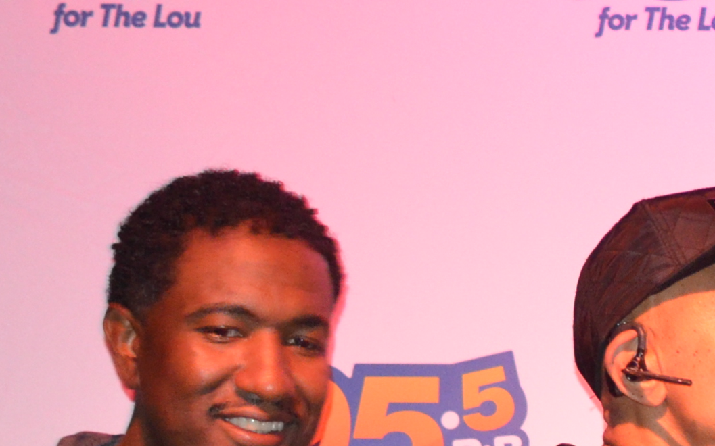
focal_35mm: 187
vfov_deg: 6.9
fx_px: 3639
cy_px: 778
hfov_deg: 10.9
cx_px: 1000
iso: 2200
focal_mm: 35
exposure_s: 1/60
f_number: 2.8
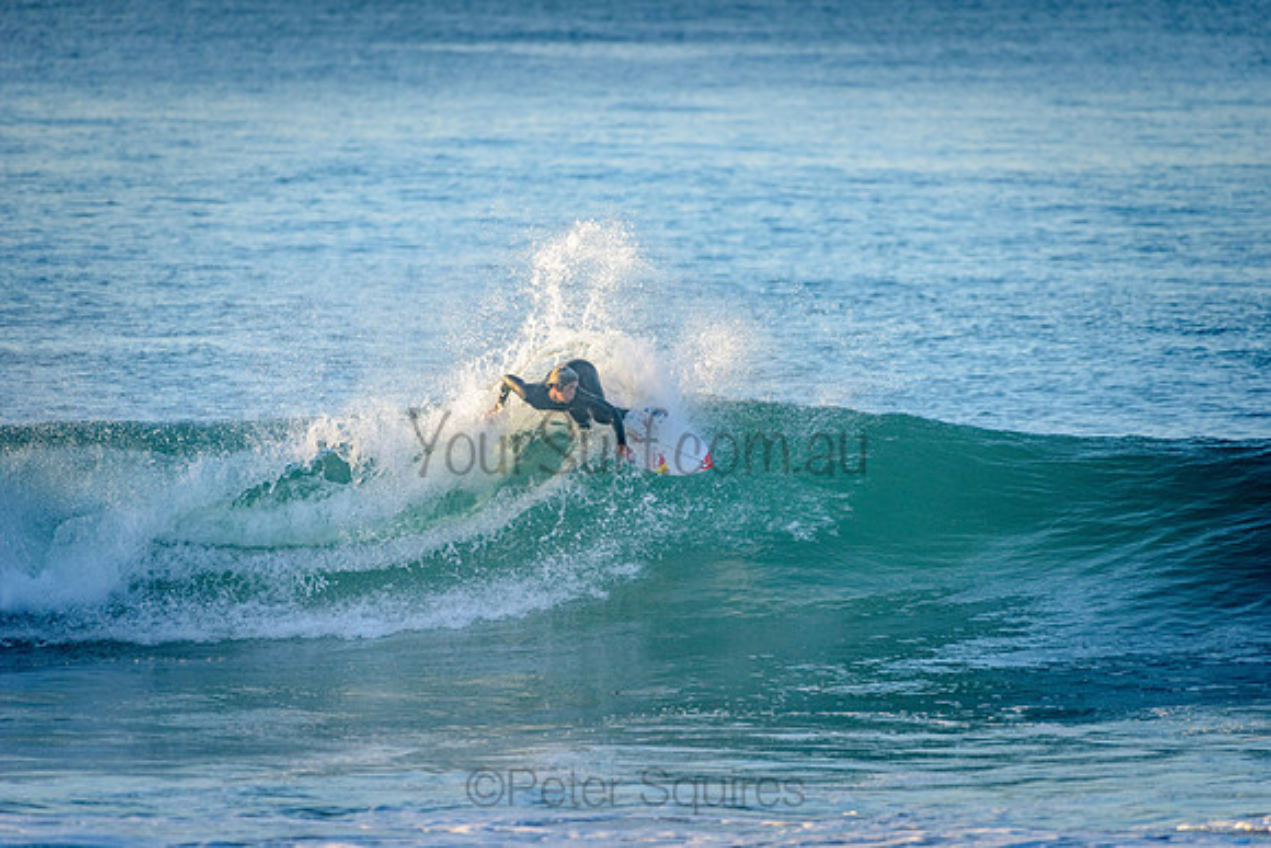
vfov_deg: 2.8
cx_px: 636
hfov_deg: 4.1
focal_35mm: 500
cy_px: 424
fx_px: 17656
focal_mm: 500
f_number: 5.6
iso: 800
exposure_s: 1/2000
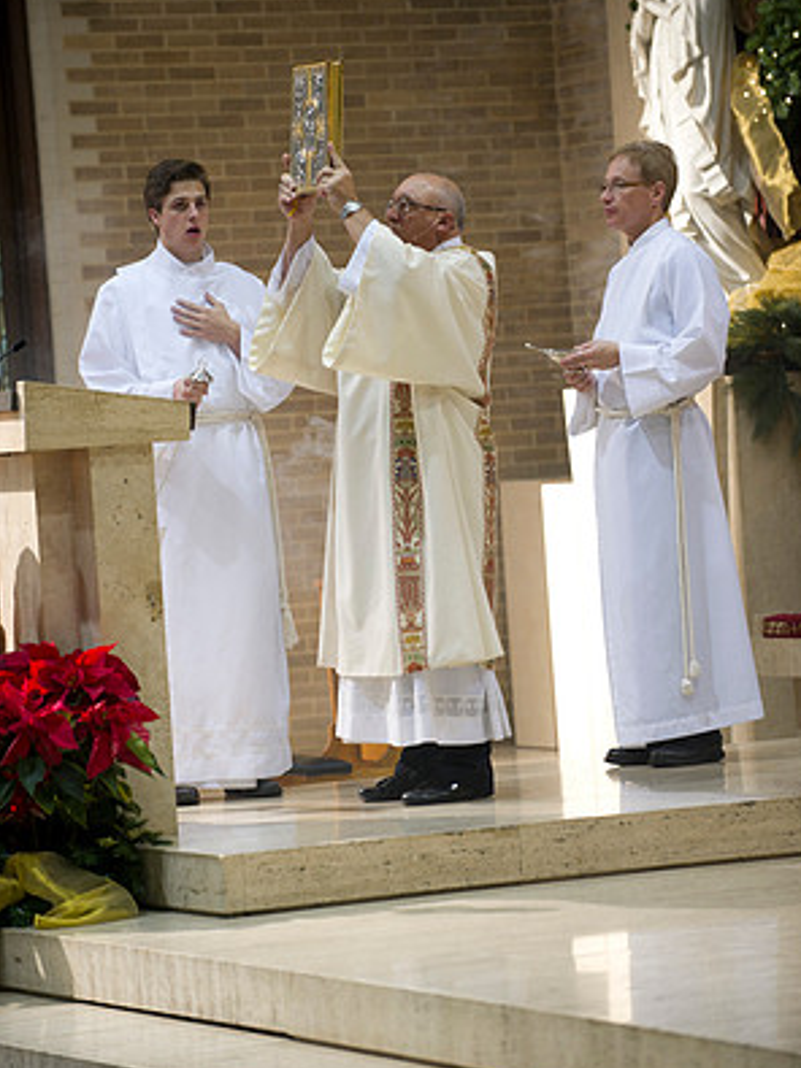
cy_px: 525
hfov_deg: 9.0
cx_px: 402
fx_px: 5063
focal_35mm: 164
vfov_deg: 12.1
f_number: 2.8
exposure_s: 1/80
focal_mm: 150
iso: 1600
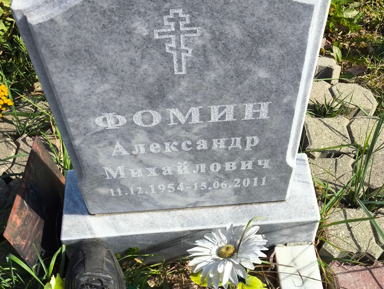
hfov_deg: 38.2
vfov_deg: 29.1
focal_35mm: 50
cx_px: 192
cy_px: 144
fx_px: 555
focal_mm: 4.71
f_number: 1.7
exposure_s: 1/737
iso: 50
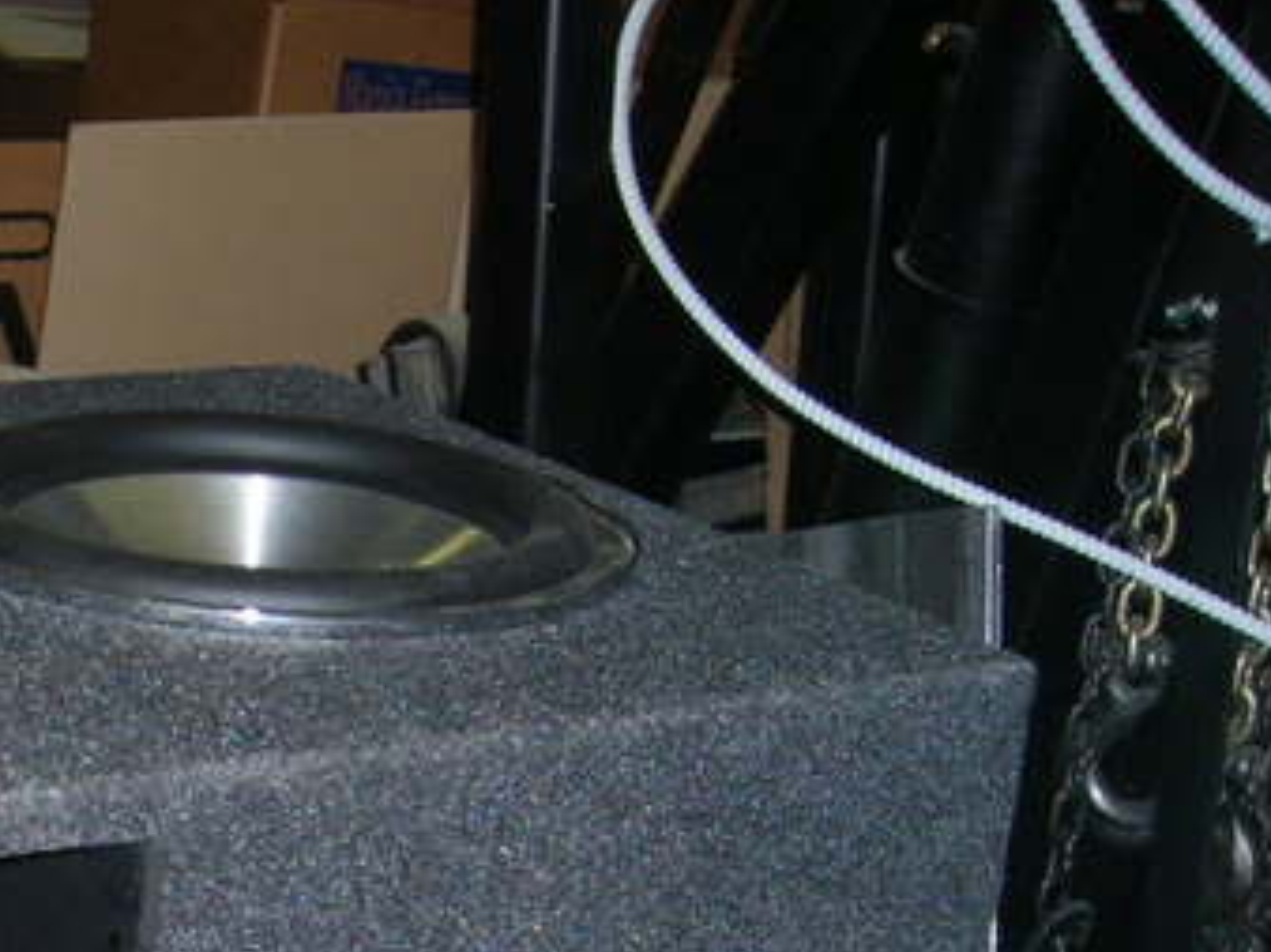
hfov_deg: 20.7
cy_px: 971
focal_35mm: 90
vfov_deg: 16.0
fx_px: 3302
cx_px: -132
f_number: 3.2
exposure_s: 1/60.1
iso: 116
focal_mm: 6.3
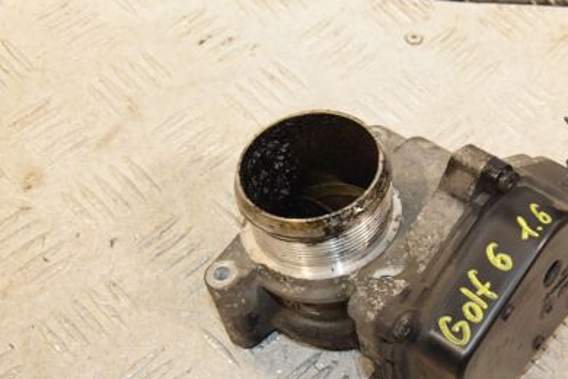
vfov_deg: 21.2
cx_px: 431
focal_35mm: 64
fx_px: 1010
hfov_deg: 30.8
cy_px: 185
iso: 1600
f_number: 7.1
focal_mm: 26
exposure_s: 1/200
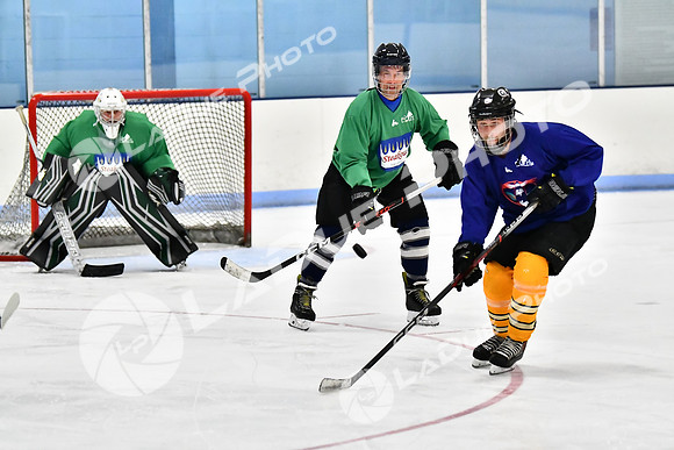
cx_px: 337
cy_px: 225
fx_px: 3258
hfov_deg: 11.8
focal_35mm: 174
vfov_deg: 7.9
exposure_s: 1/1600
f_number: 2.8
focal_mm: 116
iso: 8000
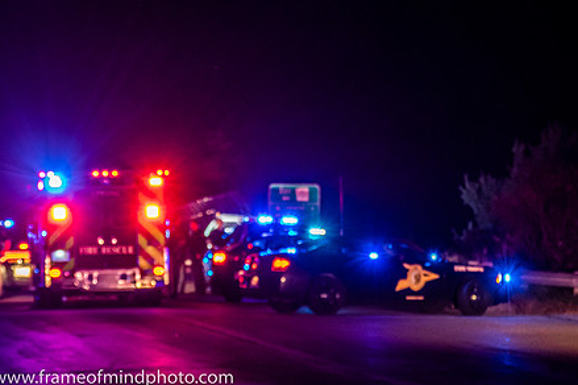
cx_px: 214
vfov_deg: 6.4
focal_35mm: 216
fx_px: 3465
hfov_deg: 9.5
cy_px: 207
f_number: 4.5
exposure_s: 1/40
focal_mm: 102
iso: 2000
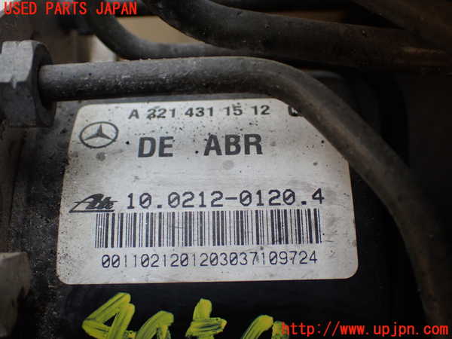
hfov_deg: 40.4
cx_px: 226
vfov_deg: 30.9
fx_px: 614
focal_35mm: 47
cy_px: 170
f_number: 3.1
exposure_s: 1/200
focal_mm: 8.4
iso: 250
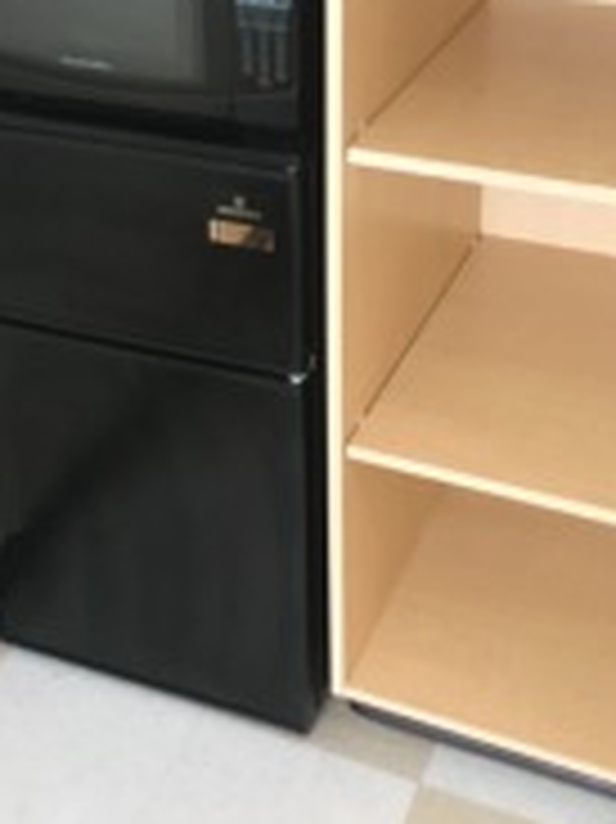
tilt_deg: -23.8
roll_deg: +2.8
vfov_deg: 32.2
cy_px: 144
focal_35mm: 58
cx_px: 243
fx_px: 1378
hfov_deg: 25.2
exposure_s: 1/15
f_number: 2.2
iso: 400
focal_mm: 4.15
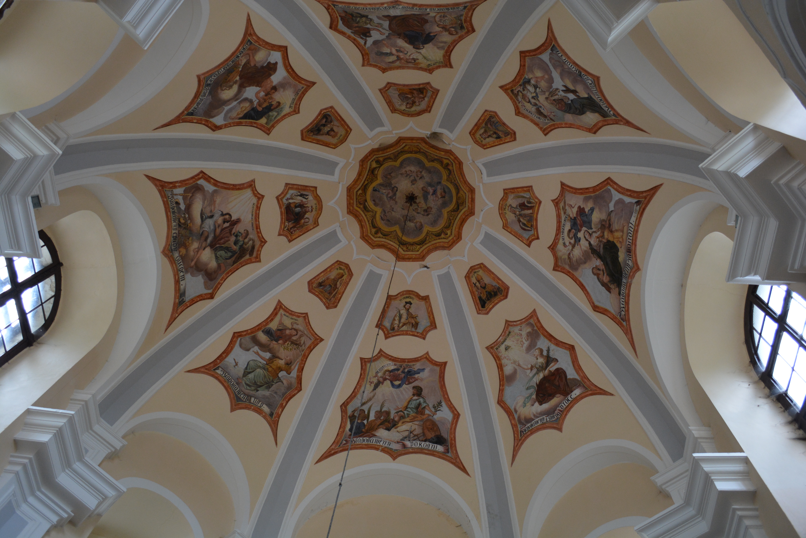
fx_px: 605
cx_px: 403
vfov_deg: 48.0
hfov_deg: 67.4
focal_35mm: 27
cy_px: 269
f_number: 3.5
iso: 900
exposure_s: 1/30
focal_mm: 18
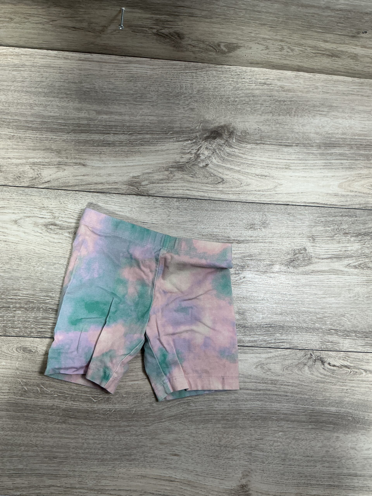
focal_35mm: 29
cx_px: 186
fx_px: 416
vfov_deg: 61.7
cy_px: 248
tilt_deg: -83.4
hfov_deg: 48.2
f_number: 1.8
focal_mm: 3
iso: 40
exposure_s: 1/50
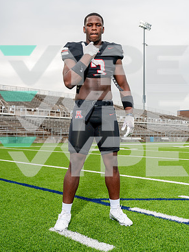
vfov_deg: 46.7
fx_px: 291
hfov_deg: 36.0
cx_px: 94
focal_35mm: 40
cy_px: 111
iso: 100
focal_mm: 36
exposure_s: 1/250
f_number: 5
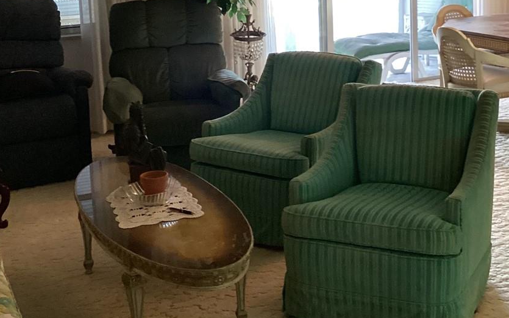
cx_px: 289
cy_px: 37
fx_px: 874
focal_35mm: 63
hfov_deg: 32.4
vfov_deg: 20.3
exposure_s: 1/50
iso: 250
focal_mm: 3.3
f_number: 2.4
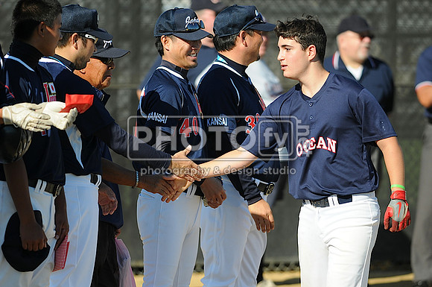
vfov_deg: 3.0
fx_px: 5392
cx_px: 216
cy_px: 144
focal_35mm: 450
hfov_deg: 4.6
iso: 200
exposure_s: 1/1250
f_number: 4
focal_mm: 300
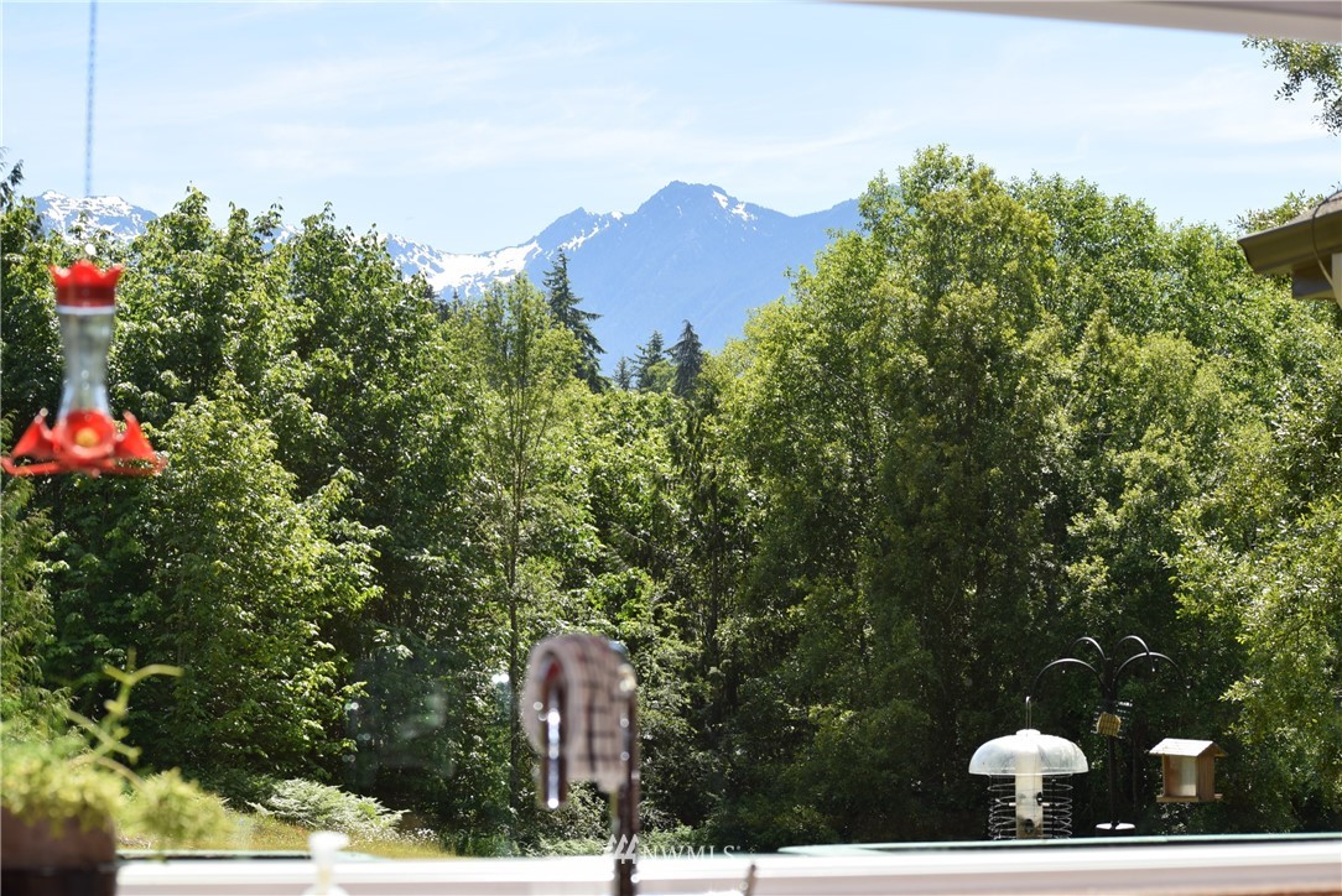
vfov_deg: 16.6
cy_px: 448
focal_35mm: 82
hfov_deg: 24.6
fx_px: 3077
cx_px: 671
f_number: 6.3
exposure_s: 1/160
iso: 100
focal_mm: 55
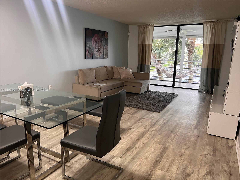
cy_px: 90
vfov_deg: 53.1
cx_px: 120
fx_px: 180
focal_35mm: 26
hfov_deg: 67.3
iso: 160
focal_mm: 5.7
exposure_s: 1/60
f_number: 1.5
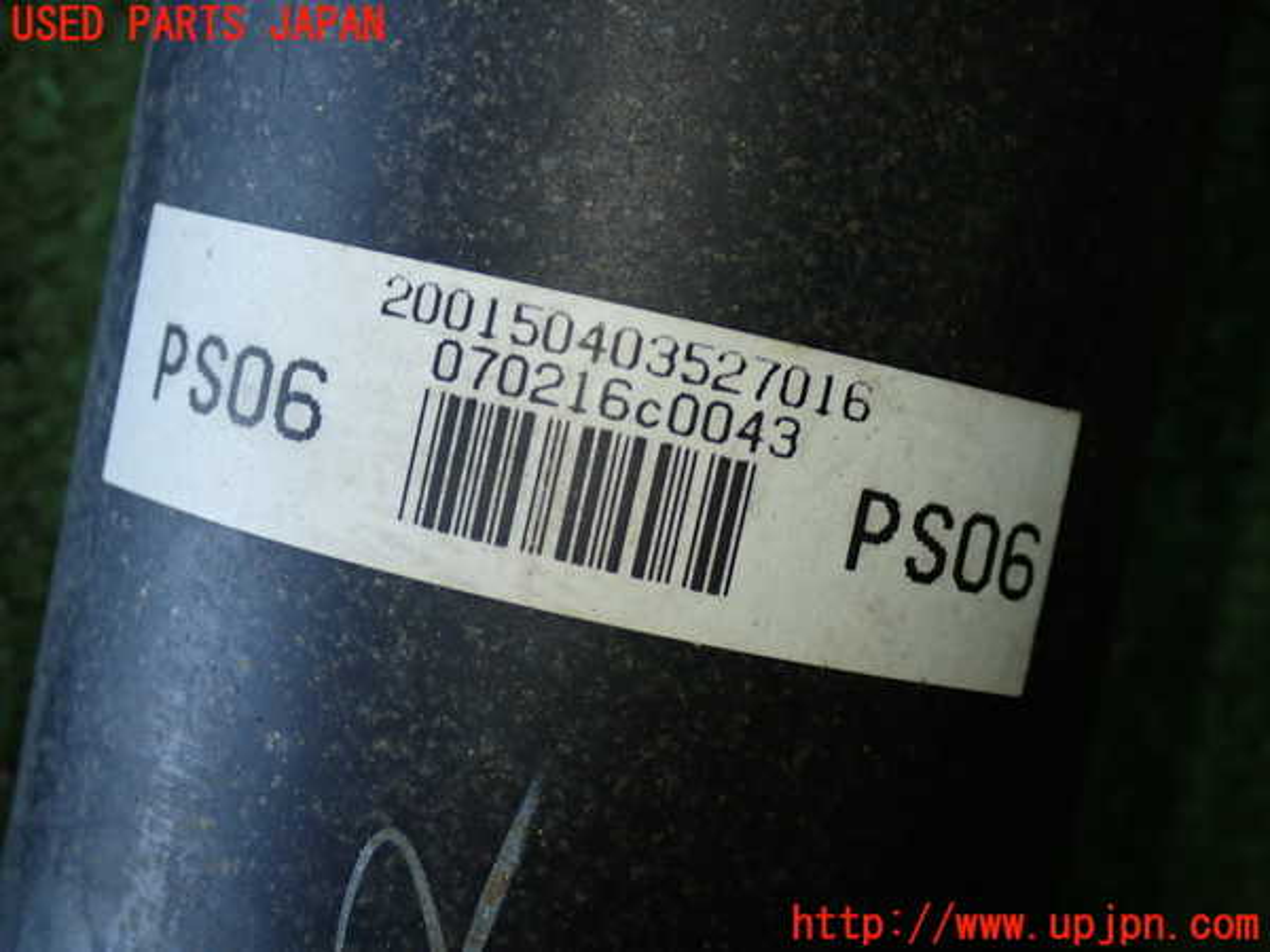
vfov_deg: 23.7
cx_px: 635
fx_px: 2275
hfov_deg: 31.2
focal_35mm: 62
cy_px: 476
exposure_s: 1/60
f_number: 3.6
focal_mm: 11.09
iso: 250
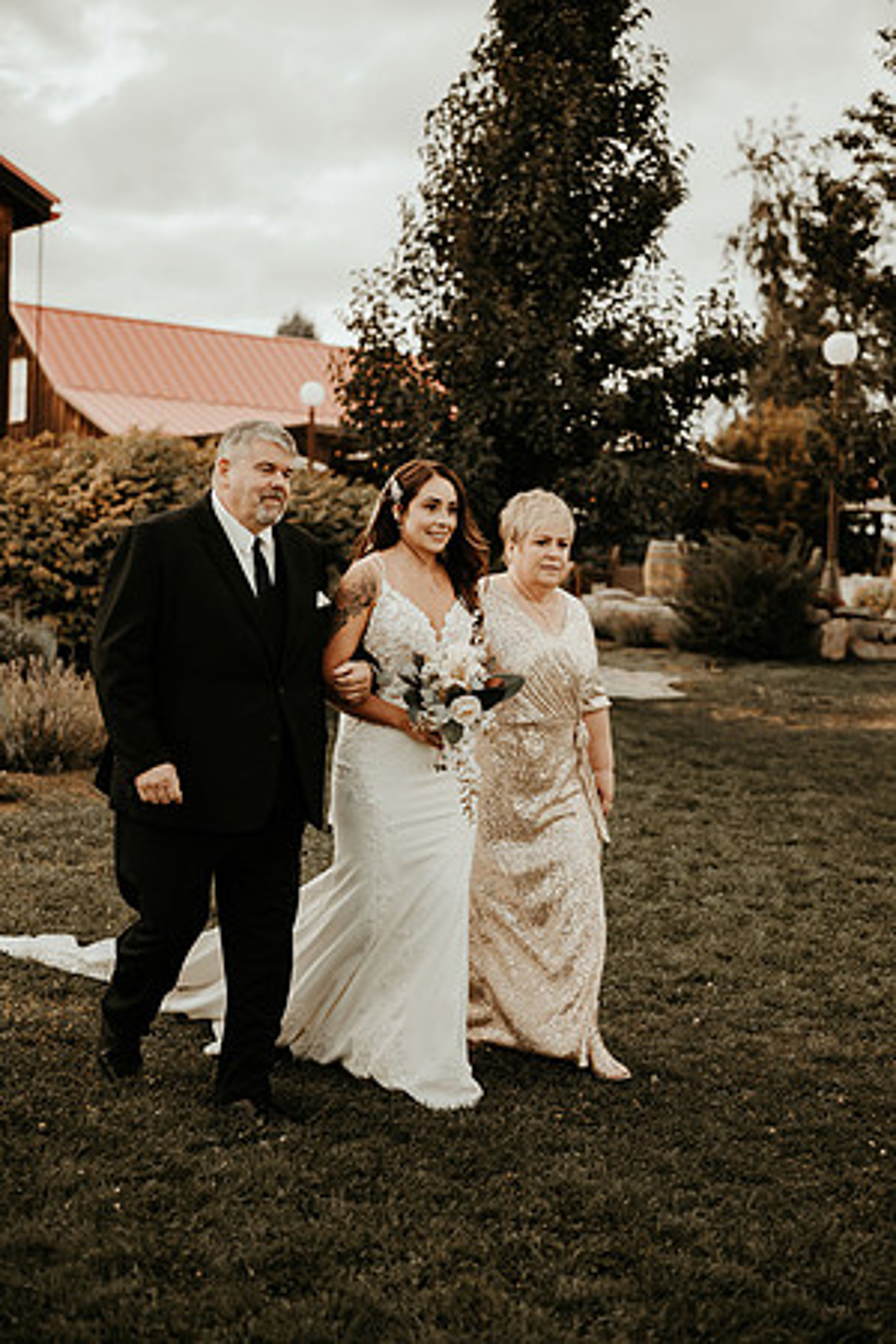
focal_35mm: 50
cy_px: 672
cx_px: 448
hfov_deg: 27.0
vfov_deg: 39.6
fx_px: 1867
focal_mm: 50
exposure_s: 1/500
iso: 100
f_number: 2.8
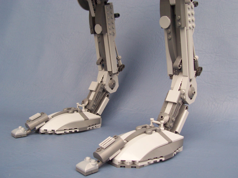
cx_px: 119
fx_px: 254
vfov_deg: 38.7
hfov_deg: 50.1
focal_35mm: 37
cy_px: 89
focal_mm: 5.6
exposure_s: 1/125
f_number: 2.8
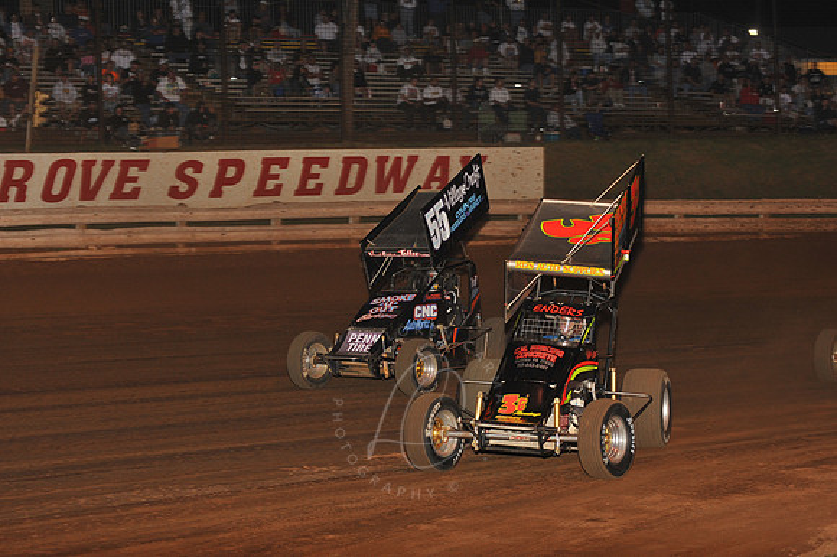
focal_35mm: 86
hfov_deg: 23.7
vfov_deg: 15.9
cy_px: 278
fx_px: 1998
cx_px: 418
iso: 1000
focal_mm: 86
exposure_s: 1/320
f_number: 6.3
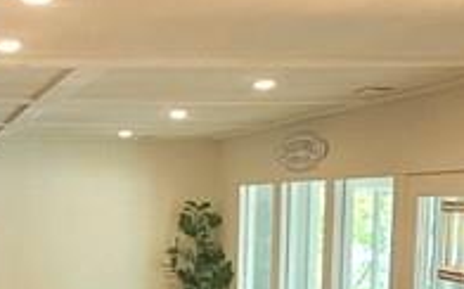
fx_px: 909
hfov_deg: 26.0
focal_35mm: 72
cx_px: -71
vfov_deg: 17.5
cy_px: 309
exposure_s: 1/60.2
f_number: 2.2
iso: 64
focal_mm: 2.2
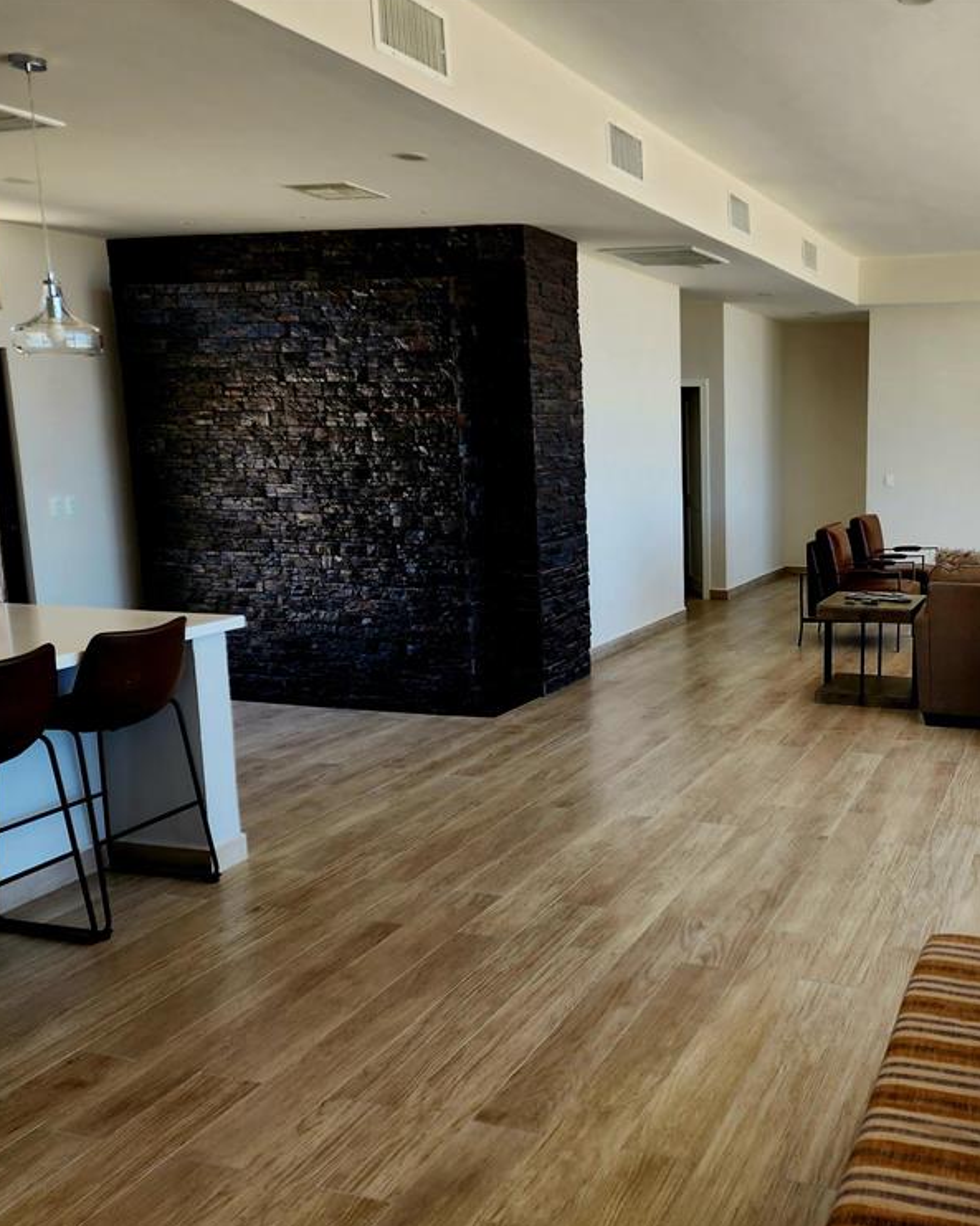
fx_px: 1125
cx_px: 802
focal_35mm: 31
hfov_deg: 44.5
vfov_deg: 57.2
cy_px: 626
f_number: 1.8
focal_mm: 6.4
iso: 32
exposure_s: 1/182
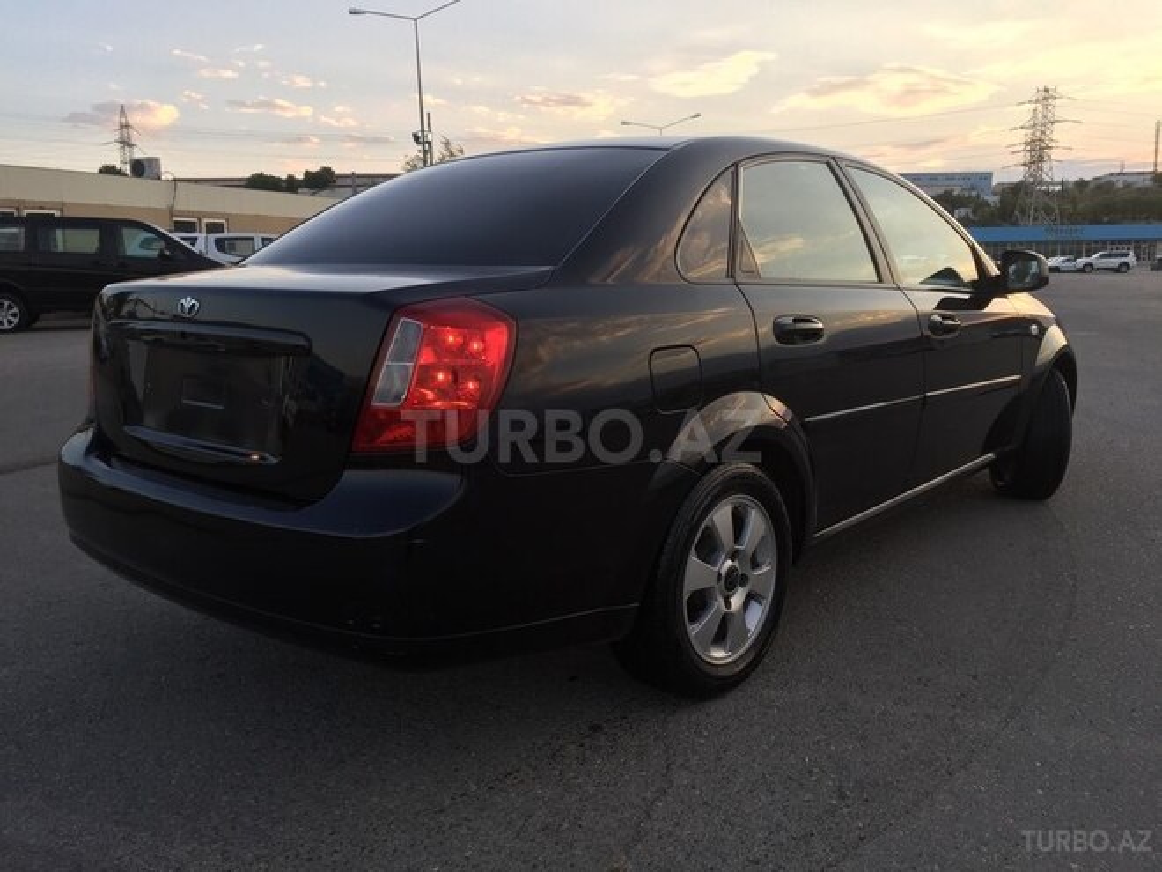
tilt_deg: -9.5
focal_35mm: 29
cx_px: 581
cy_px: 436
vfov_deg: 48.2
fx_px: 973
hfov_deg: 61.7
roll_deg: +1.7
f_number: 2.2
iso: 32
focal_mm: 4.15
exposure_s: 1/157
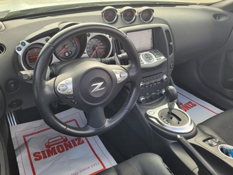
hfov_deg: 58.3
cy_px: 87
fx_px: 209
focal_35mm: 31
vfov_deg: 45.4
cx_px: 112
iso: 40
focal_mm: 5.4
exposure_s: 1/373
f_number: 1.8
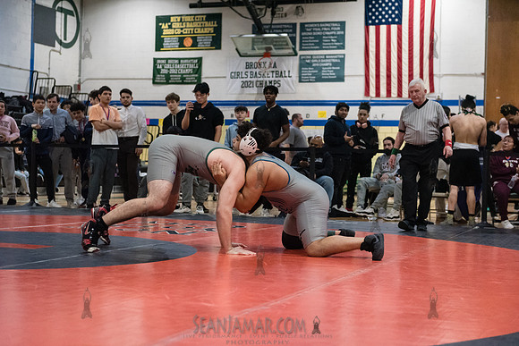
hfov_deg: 32.4
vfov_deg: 21.9
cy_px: 173
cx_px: 260
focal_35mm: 62
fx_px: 894
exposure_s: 1/500
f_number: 3.2
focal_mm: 62
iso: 8000
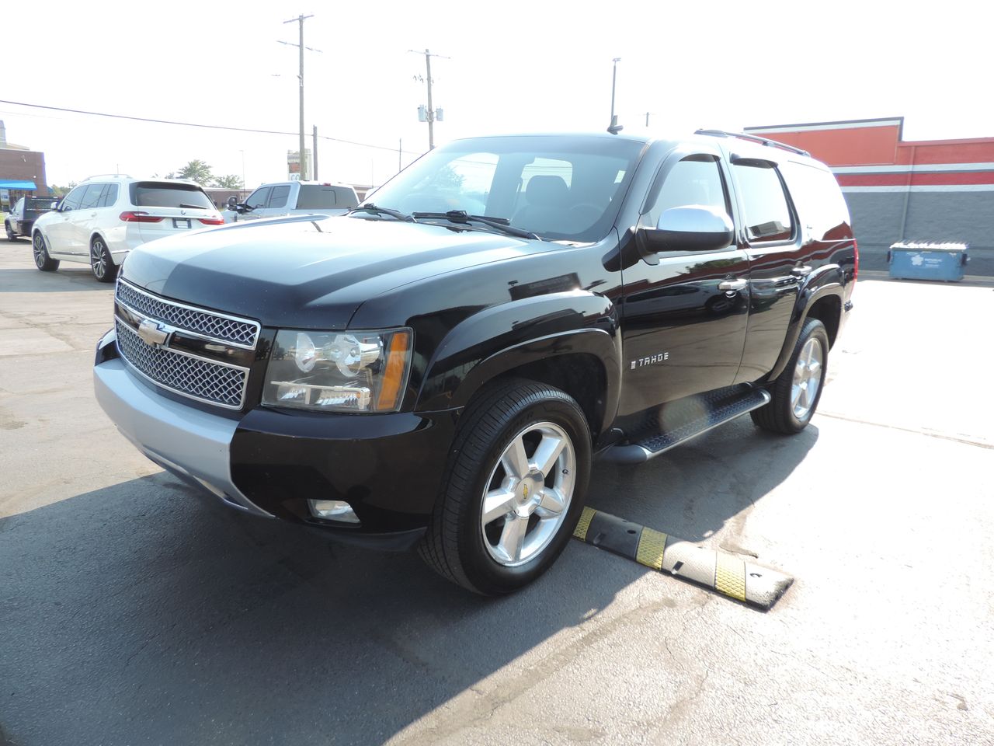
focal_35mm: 24
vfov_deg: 56.8
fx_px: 689
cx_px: 497
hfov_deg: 71.6
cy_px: 373
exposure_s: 1/250
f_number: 3
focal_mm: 4.3
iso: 80
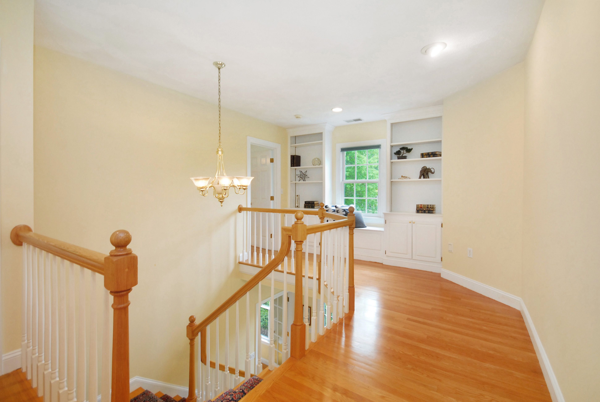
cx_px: 300
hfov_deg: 100.3
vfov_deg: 77.6
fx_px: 251
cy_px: 201
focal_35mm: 15
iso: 800
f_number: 5.6
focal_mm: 10
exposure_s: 1/50
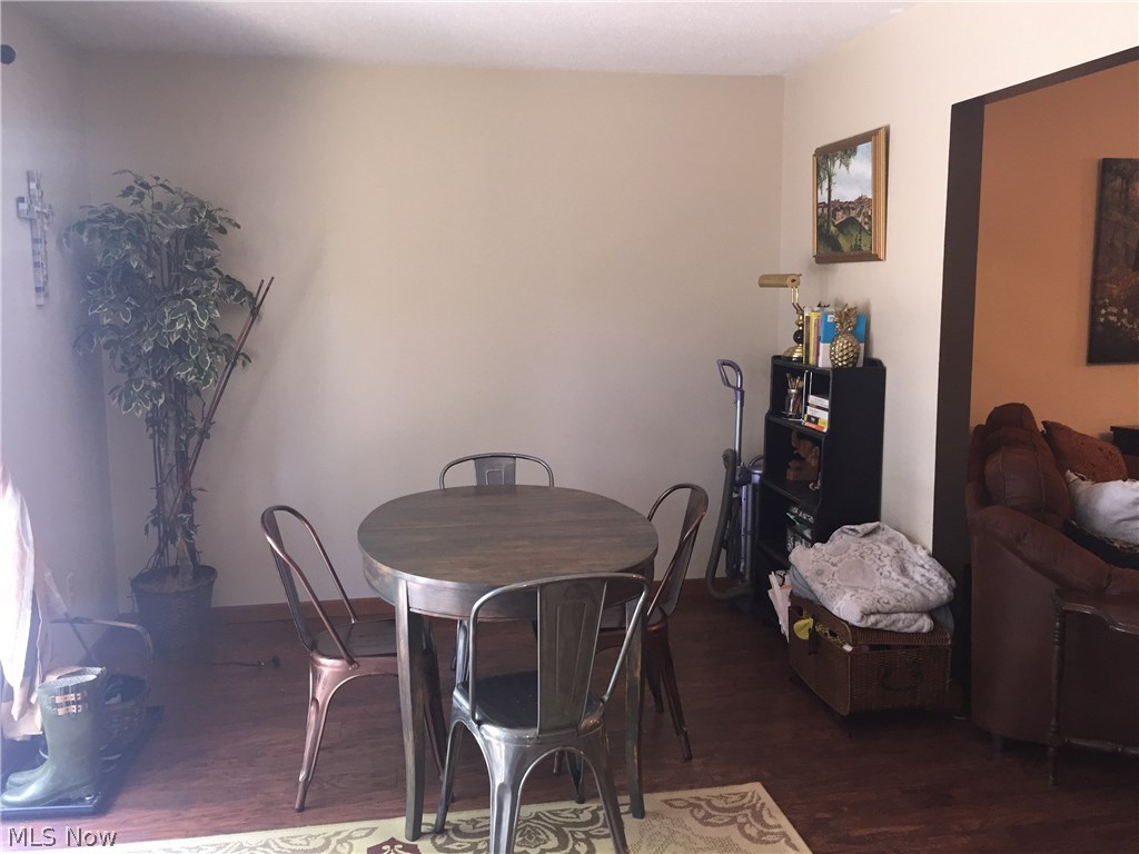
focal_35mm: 29
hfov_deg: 61.7
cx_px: 570
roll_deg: -0.1
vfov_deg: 48.2
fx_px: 954
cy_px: 427
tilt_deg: -7.9
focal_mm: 4.15
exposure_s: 1/30
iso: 125
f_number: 2.2
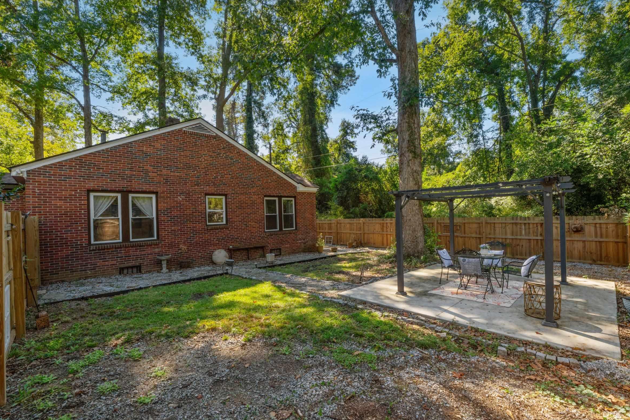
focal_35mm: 16
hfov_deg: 96.7
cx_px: 329
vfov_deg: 73.7
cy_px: 213
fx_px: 280
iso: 250
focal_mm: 10
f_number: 8
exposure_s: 1/125
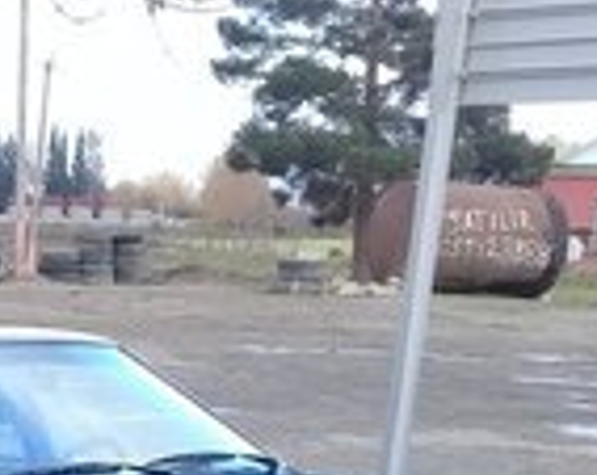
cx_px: -42
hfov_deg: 17.6
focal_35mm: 106
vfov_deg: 13.6
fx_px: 1869
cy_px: 723
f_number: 2.2
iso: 64
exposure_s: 1/100
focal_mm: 3.3
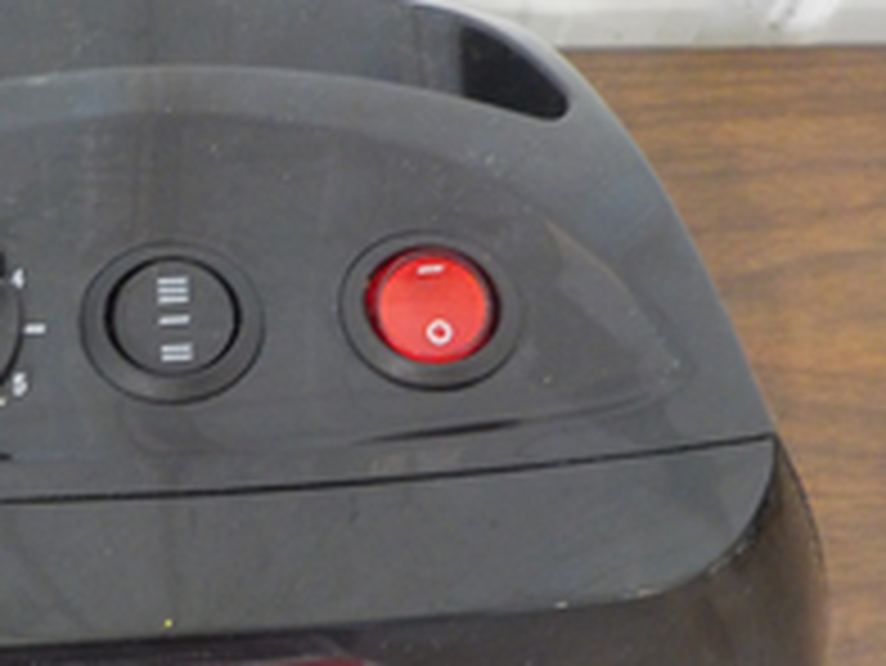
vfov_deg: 24.0
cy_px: 306
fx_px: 1562
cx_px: 211
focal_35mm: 61
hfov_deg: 31.1
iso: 400
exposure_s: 1/30
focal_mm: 4.1
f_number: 3.3
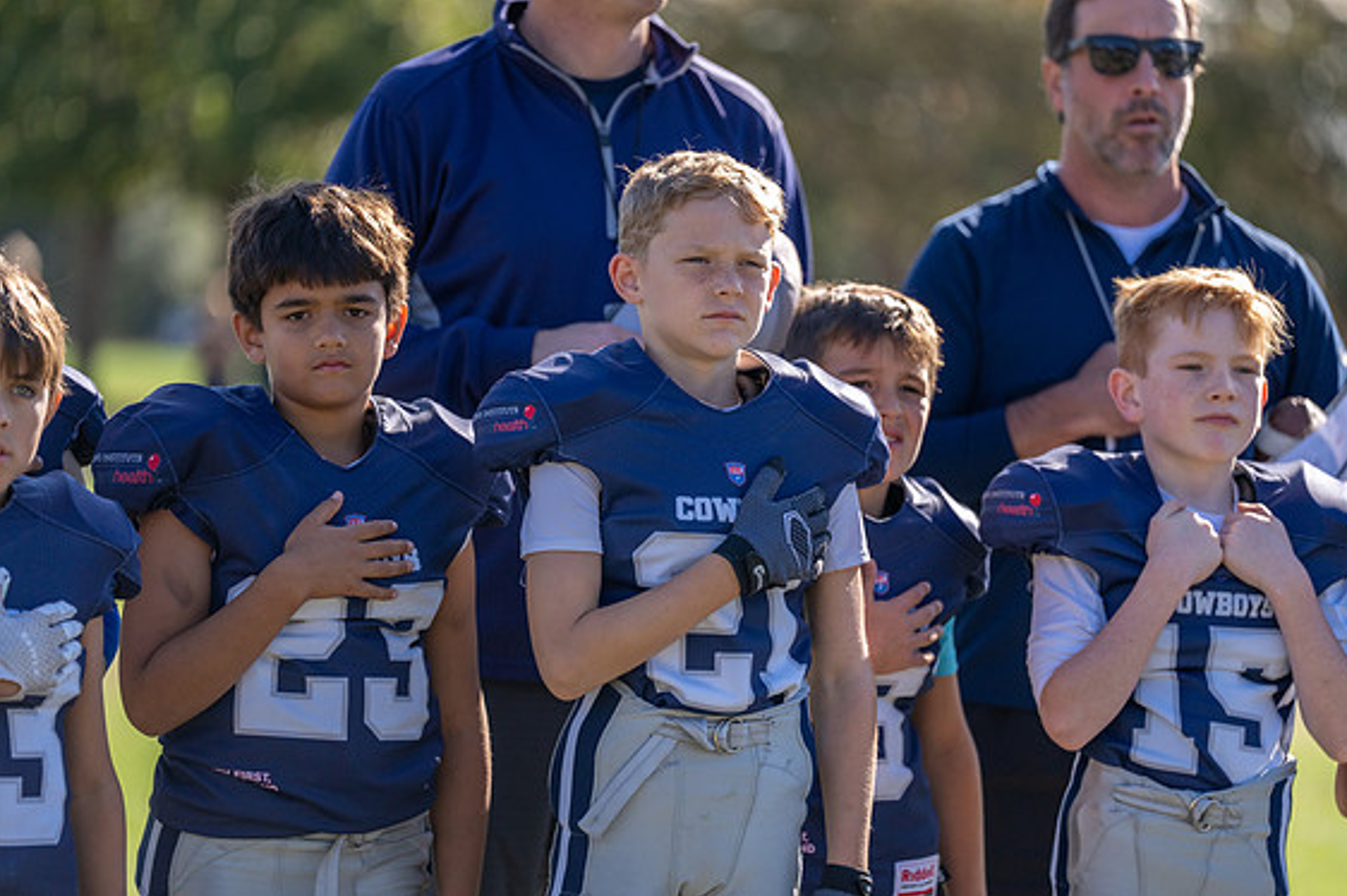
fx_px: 7030
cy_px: 435
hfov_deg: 10.9
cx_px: 693
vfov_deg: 7.3
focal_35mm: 188
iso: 400
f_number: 2.8
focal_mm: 182
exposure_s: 1/4000
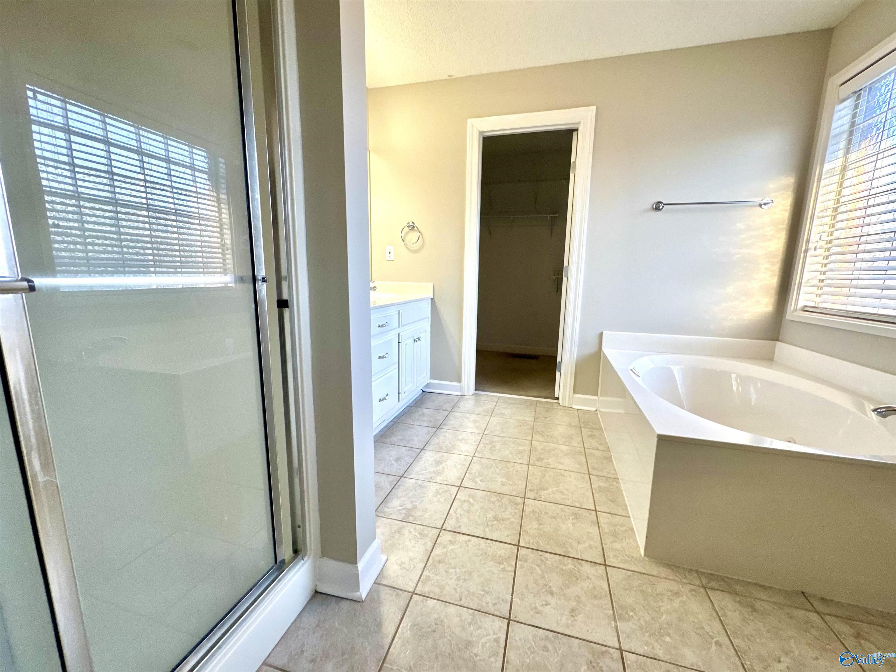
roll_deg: -1.2
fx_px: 362
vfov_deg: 85.7
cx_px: 448
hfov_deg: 102.1
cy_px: 336
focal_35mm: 14
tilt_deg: -9.9
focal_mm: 2.22
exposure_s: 1/120
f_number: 2.2
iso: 160
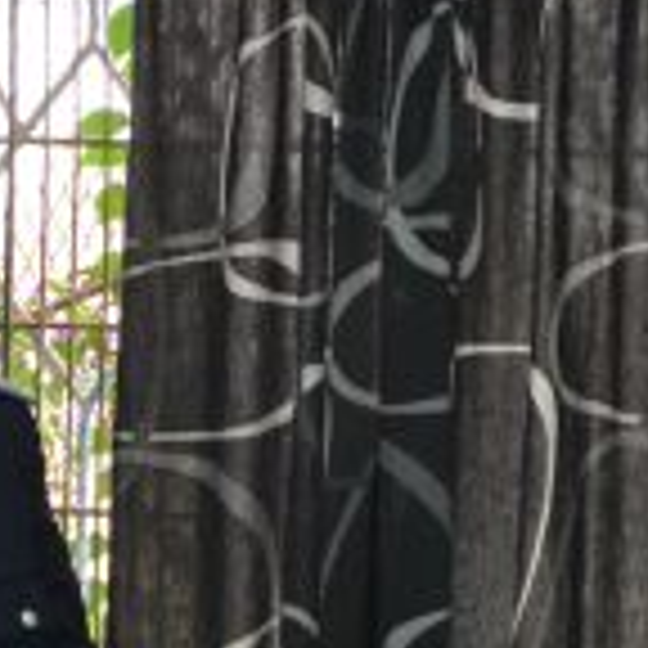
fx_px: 6392
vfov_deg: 5.8
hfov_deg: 5.7
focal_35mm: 302
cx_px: -610
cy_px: 652
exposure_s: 1/60
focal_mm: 55
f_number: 5.6
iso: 1250
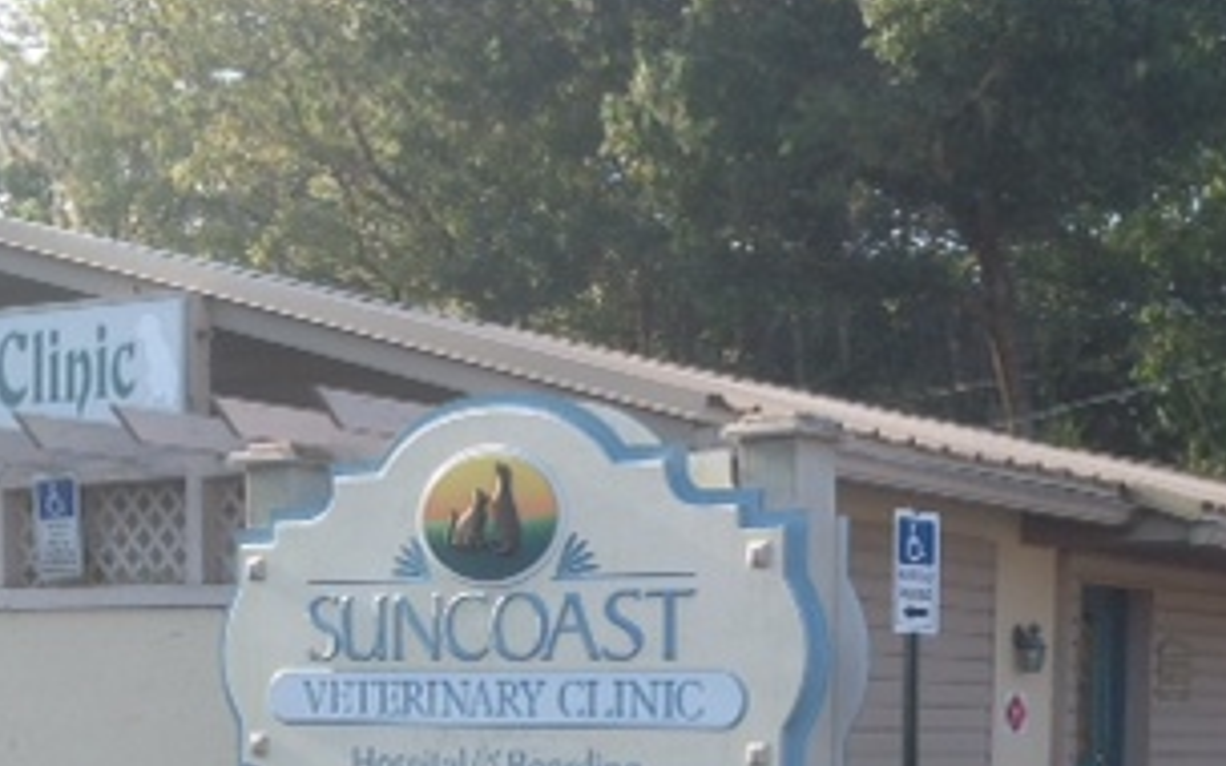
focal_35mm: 78
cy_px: 903
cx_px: 851
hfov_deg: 26.3
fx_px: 2606
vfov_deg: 16.1
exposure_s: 1/438
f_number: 2.4
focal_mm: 4.28
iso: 50
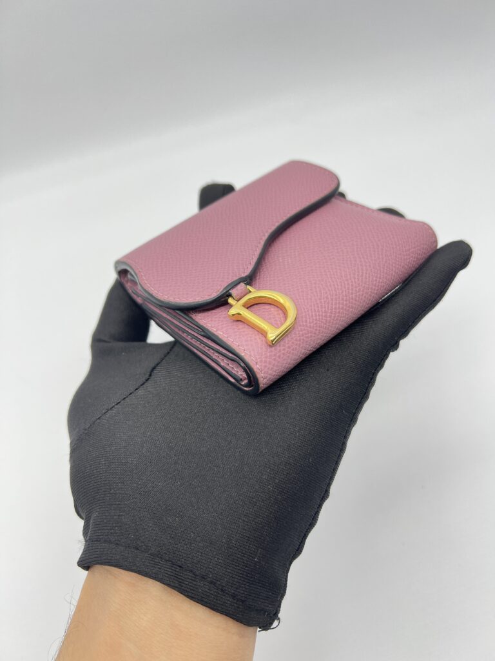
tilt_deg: -47.8
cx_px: 248
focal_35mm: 26
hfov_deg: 53.1
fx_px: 496
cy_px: 330
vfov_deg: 67.3
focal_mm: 5.7
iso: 50
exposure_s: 1/100
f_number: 1.5
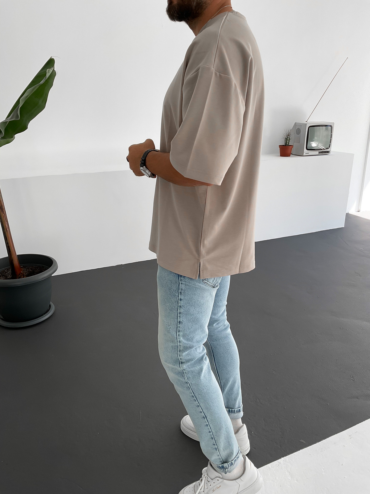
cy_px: 247
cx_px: 185
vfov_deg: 61.7
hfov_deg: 48.2
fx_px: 413
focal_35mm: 29
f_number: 1.8
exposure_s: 1/120
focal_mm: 3
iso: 20
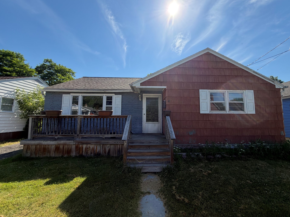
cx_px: 153
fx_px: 126
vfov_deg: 81.7
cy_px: 105
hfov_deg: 98.1
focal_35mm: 15
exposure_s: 1/770
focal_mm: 2.22
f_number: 2.2
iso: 20
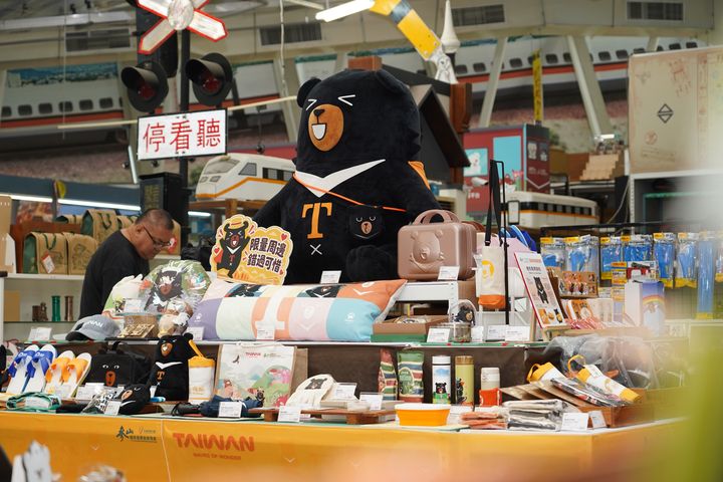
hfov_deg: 29.7
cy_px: 241
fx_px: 1366
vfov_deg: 20.0
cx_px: 362
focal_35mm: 68
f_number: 4
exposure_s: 1/160
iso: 800
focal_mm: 68
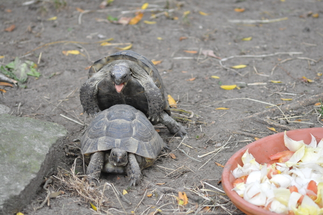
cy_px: 108
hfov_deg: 9.2
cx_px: 162
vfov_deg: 6.1
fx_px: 2017
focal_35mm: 225
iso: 1600
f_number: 4.5
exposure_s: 1/200
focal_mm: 150
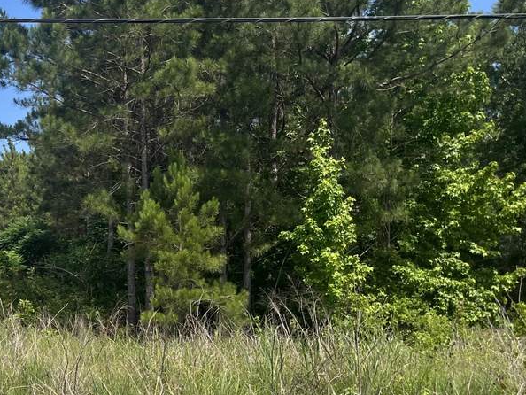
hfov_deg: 32.4
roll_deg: -0.6
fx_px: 851
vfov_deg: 26.1
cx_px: 36
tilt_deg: +3.0
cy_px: 243
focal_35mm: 56
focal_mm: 5.1
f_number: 1.6
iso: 50
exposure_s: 1/2688
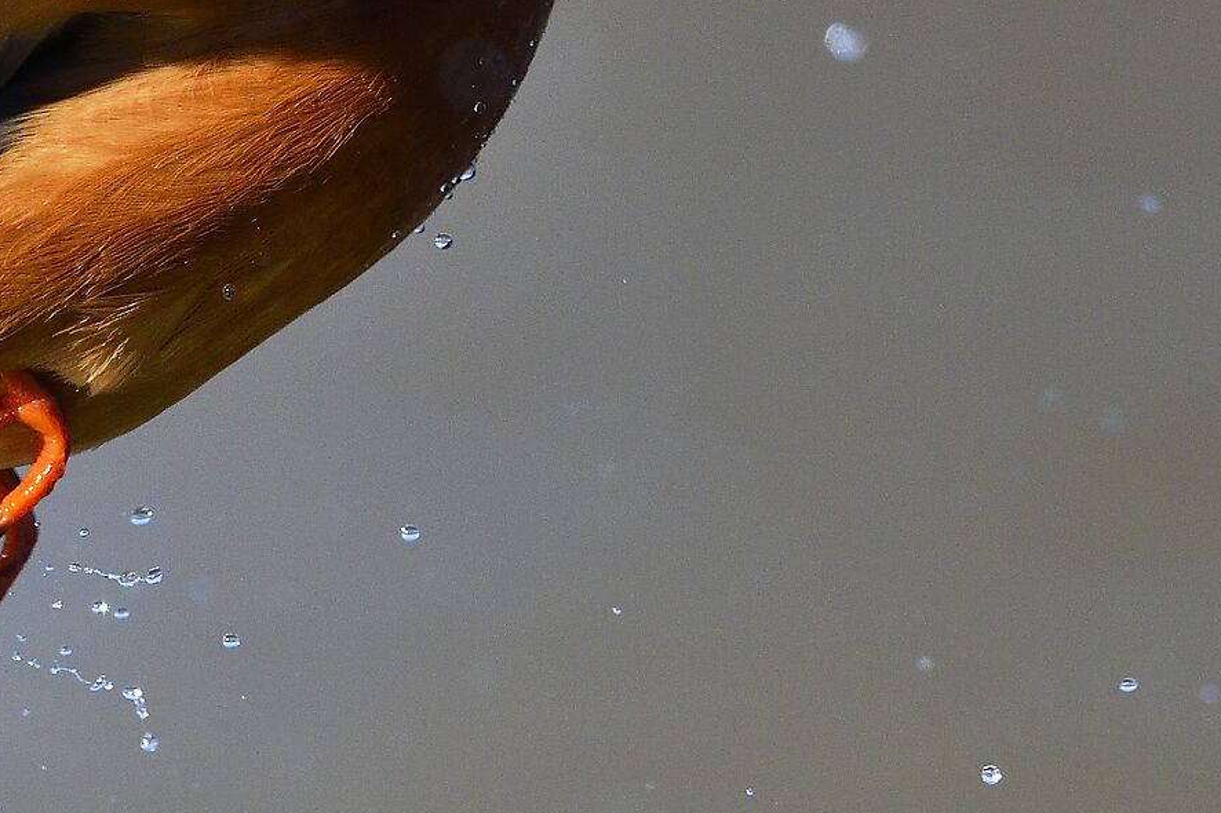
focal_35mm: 1626
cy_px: 128
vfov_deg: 0.8
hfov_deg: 1.3
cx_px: 227
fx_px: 55125
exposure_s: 1/6400
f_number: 5.6
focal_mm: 400
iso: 640
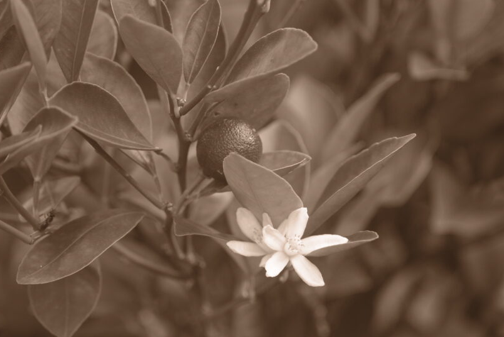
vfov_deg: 9.0
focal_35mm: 153
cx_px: 214
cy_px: 202
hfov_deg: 13.4
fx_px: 2143
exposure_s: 1/160
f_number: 4
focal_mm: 80
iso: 640
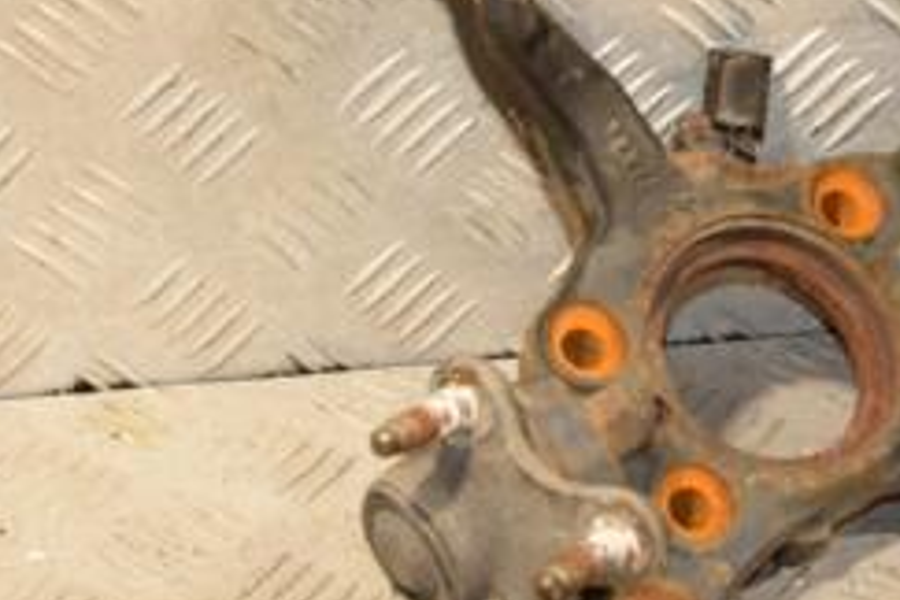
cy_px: 181
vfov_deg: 9.7
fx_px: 3525
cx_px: 889
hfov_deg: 14.3
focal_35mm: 141
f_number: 5.6
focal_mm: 38
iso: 800
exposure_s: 1/200
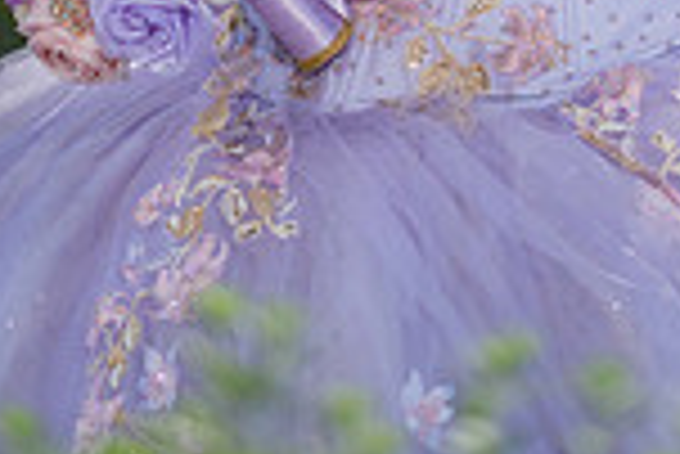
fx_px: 4783
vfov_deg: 5.3
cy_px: -530
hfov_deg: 8.1
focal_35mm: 253
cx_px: 482
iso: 125
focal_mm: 85
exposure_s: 1/2000
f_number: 1.8
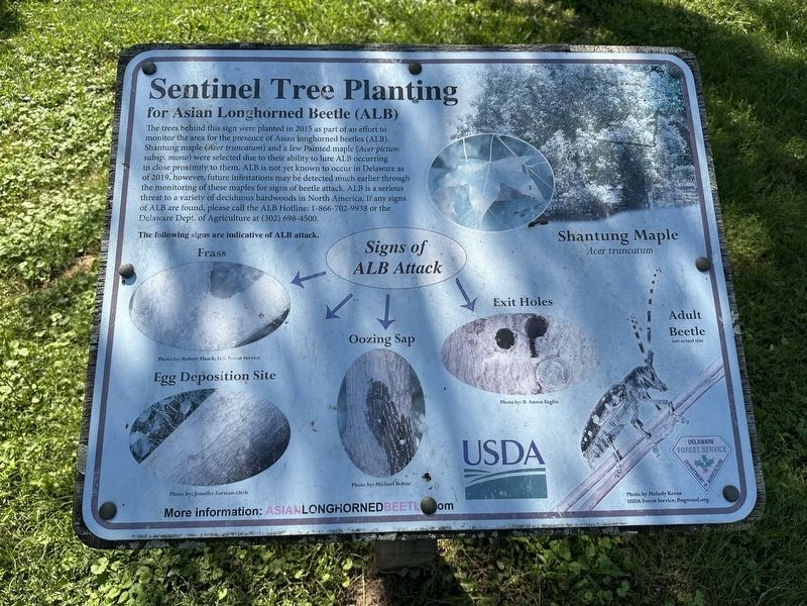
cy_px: 303
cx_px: 404
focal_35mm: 24
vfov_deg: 56.8
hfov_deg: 71.6
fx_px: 560
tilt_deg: -45.2
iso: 80
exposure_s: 1/2410
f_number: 1.78
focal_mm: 6.86
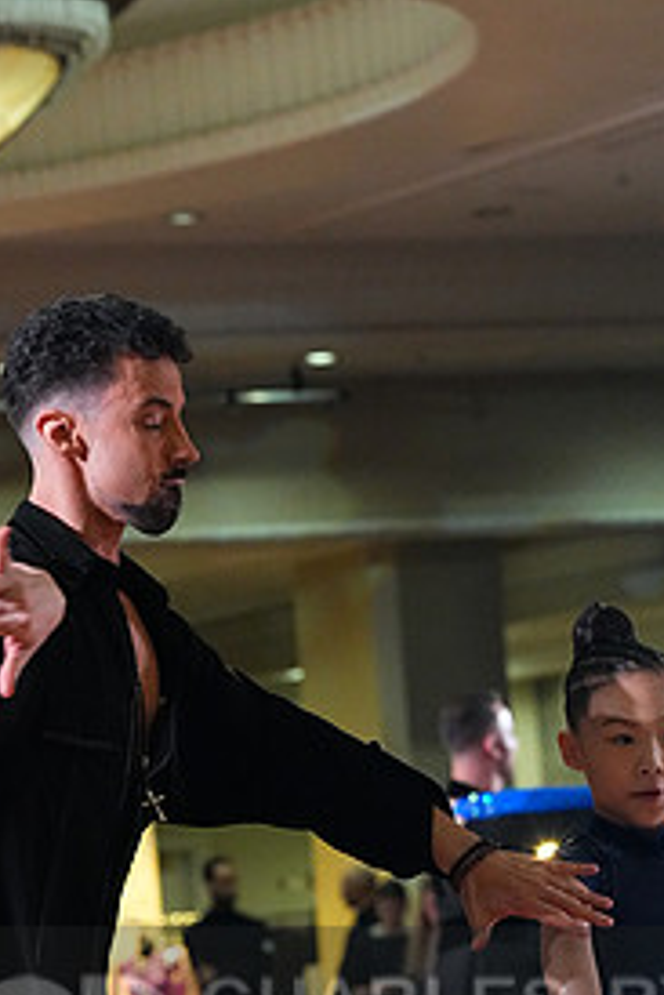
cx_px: 426
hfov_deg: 5.9
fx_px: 6438
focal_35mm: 233
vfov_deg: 8.8
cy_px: 1049
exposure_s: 1/400
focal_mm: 110
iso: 8000
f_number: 5.6
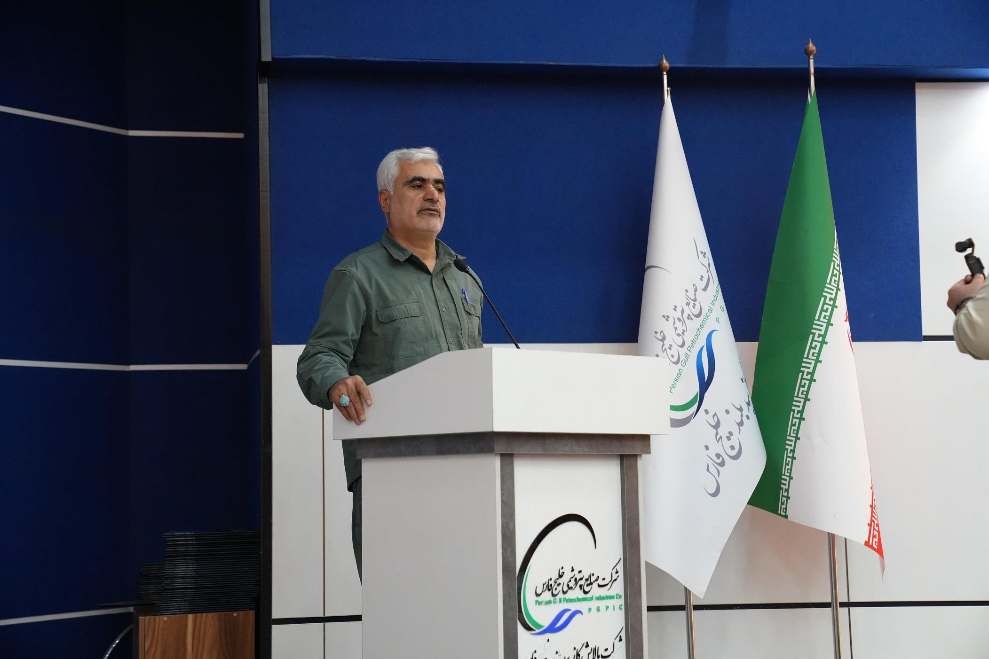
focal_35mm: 70
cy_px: 330
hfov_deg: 28.8
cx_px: 494
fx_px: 1923
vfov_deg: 19.5
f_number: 4
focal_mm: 70
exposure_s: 1/160
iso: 6400
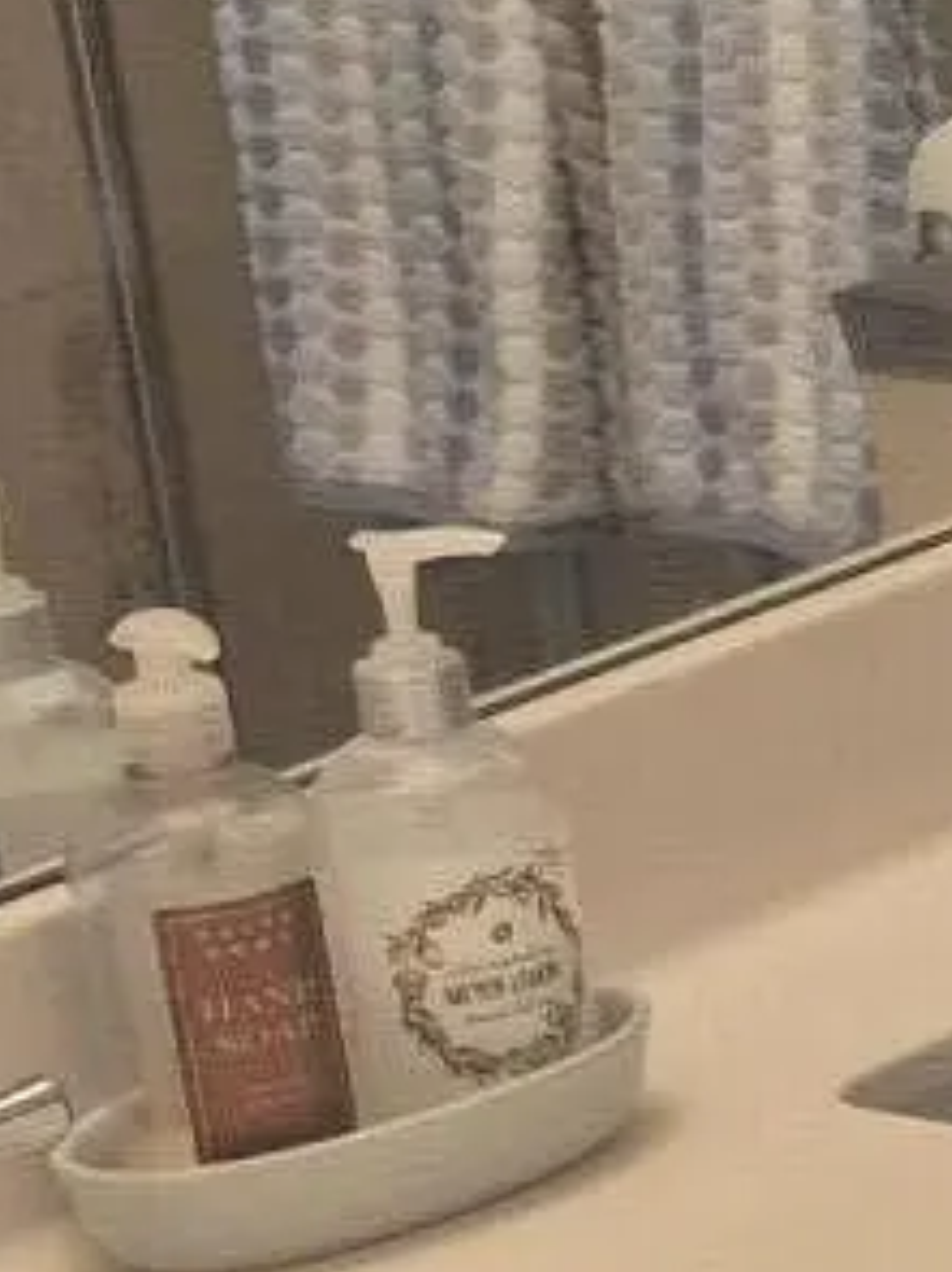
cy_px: 1108
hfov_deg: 8.6
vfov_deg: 12.6
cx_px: 2330
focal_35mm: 156
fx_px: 5725
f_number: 1.8
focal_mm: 5.4
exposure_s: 1/120
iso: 200
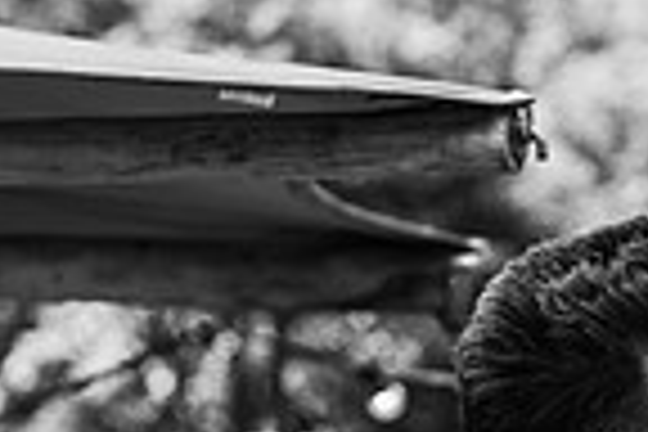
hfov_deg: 6.0
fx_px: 6156
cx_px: 936
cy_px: 824
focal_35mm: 342
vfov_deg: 4.0
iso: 100
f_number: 4
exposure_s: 1/640
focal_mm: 85
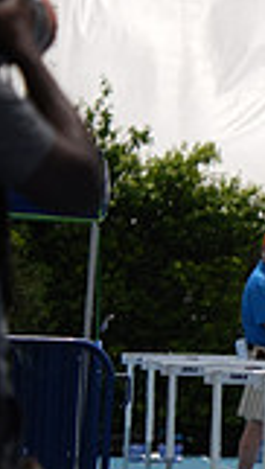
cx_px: 836
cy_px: 328
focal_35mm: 755
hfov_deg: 1.6
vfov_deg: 2.9
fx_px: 9397
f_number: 6.3
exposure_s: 1/6400
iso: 500
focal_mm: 200
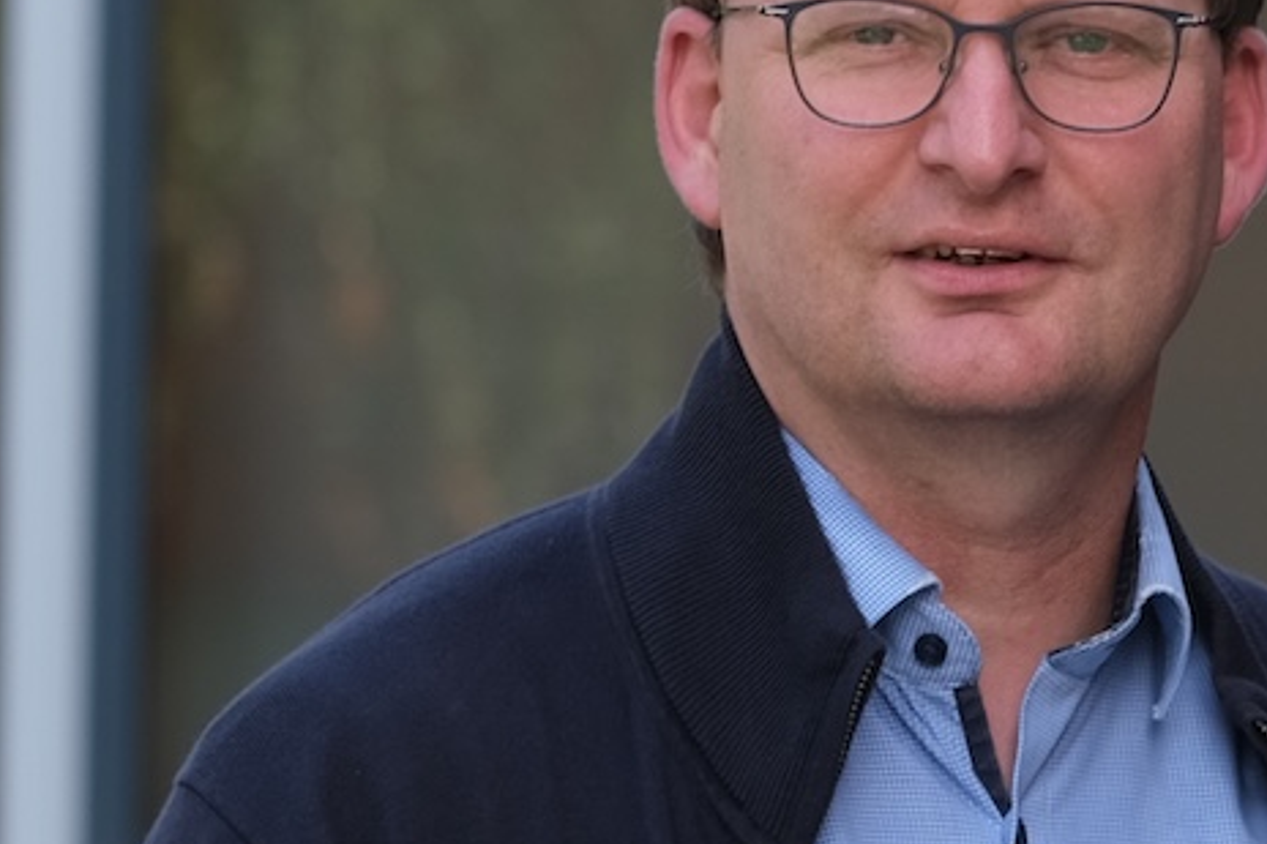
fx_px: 20475
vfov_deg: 2.4
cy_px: 1307
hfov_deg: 3.5
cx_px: 2357
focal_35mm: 582
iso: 200
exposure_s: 1/250
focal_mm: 90
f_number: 4
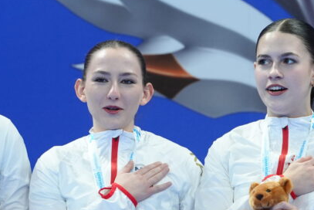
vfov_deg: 3.7
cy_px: 166
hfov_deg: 5.5
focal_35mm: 377
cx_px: 204
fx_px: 3291
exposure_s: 1/500
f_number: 3.2
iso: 1600
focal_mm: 150
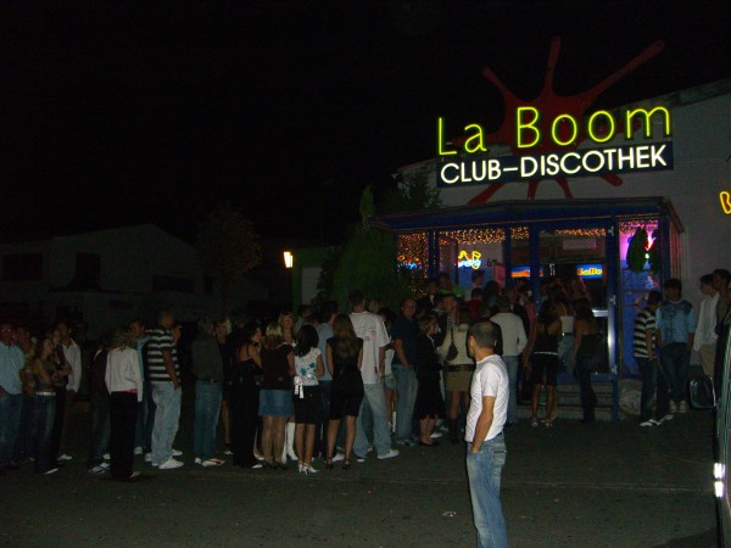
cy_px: 274
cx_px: 366
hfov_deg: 49.0
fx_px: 802
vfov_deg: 37.7
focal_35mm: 38
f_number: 2.8
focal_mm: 7.9
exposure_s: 1/60
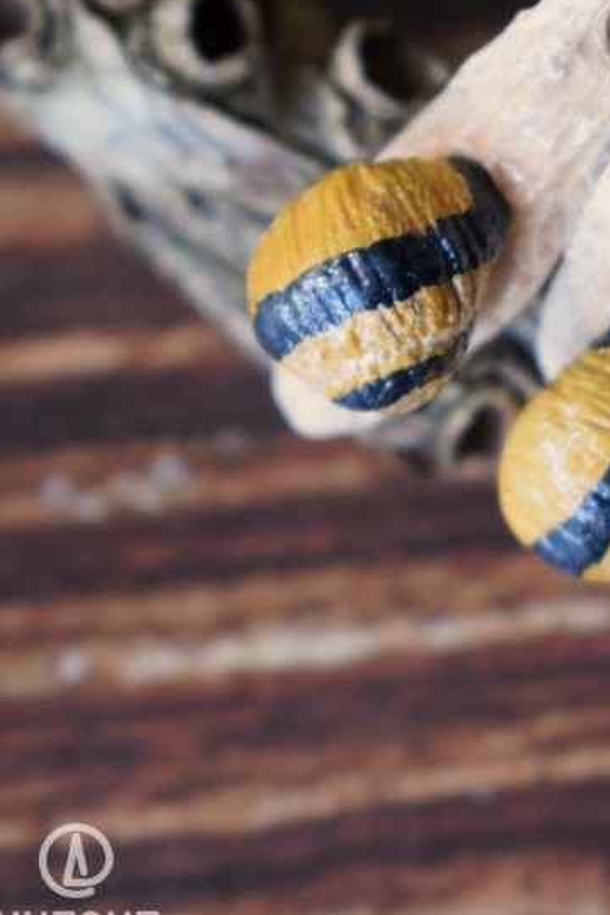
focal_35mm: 177
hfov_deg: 7.7
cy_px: 138
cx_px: 598
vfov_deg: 11.6
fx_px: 4500
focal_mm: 55
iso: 2200
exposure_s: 1/60
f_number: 5.6
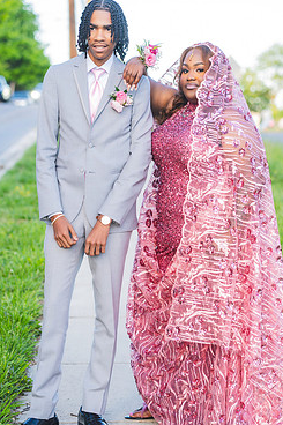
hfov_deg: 13.1
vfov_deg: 19.6
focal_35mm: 104
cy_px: 196
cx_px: 167
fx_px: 1227
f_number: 3.2
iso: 200
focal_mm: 85
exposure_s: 1/125
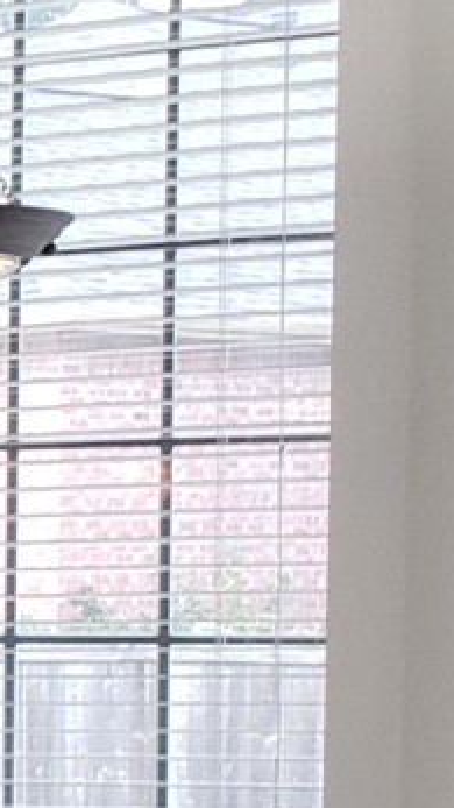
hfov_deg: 5.4
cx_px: -1886
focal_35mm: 167
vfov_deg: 12.8
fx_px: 3577
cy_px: 666
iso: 100
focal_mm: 4.3
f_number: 2.4
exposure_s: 1/60
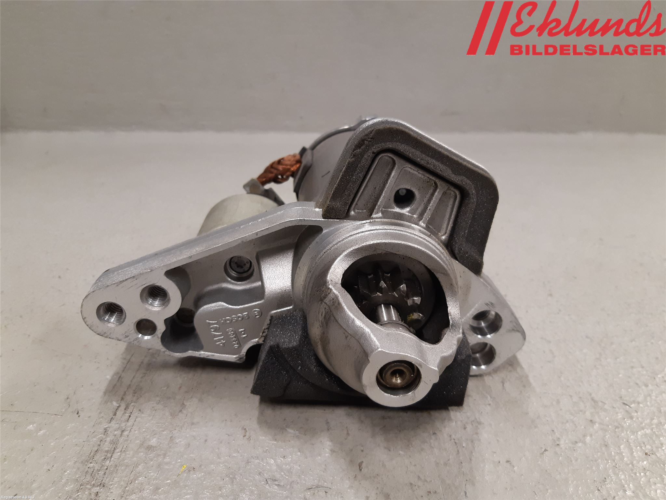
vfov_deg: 53.1
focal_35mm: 26
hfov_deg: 67.3
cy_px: 250
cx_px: 333
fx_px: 500
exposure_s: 1/50
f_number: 1.7
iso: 160
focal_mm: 3.93
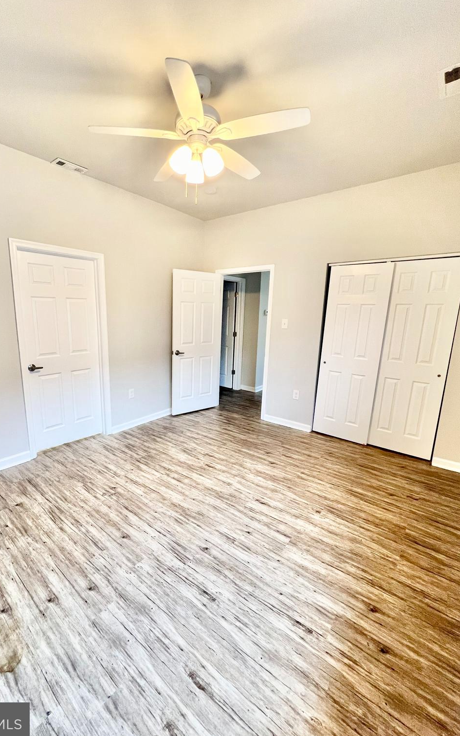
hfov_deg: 77.9
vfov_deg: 105.3
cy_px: 368
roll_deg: +0.2
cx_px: 188
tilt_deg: -10.4
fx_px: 281
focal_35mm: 14
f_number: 1.8
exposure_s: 1/60
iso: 200
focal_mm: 1.57
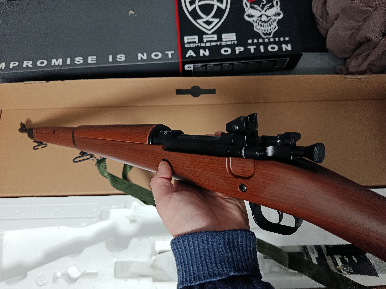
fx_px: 268
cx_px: 193
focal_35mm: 24
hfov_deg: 71.6
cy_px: 144
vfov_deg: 56.8
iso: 1190
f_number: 1.7
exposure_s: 1/50
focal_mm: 5.24
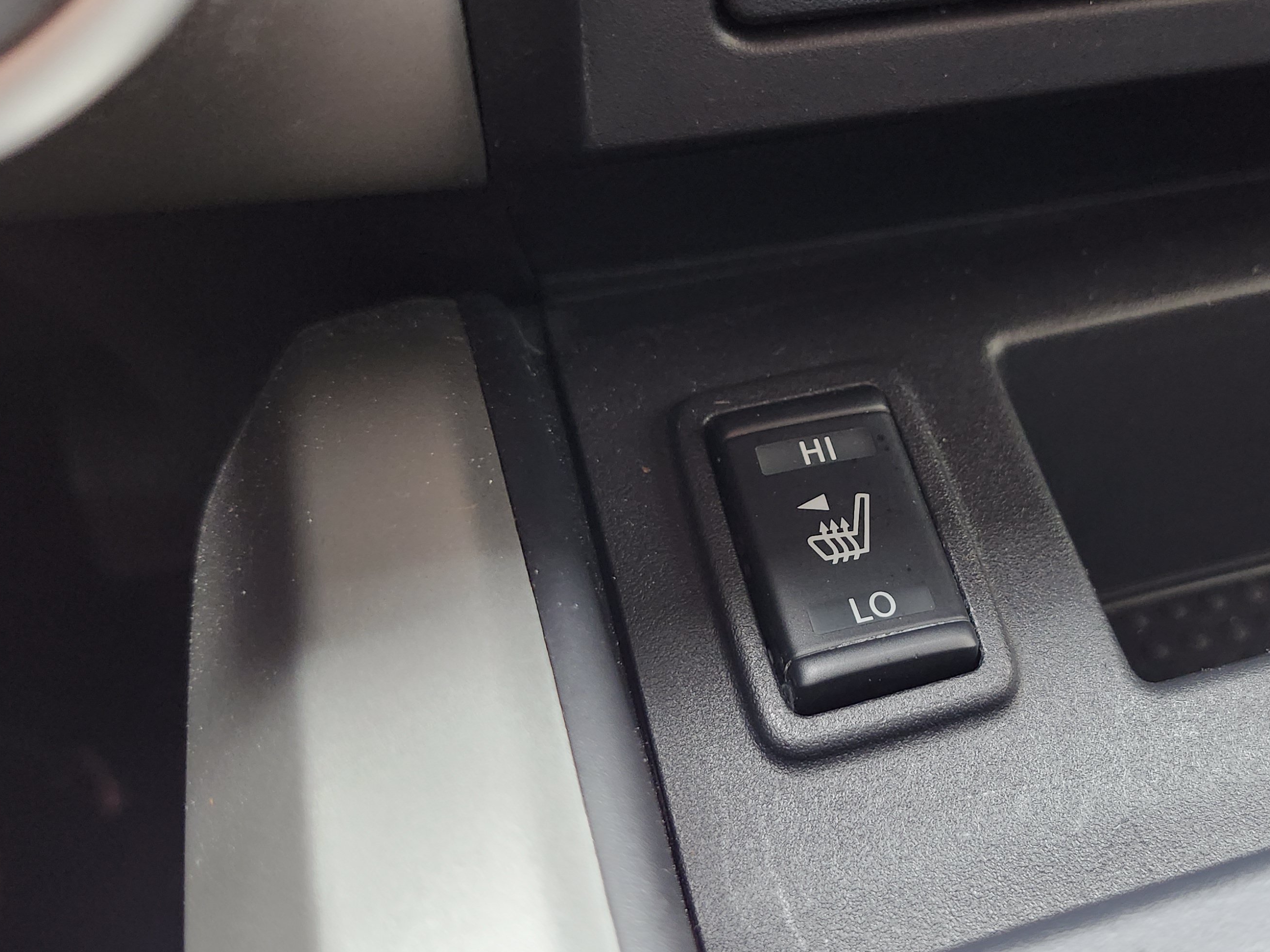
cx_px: 905
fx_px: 1284
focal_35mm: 35
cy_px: 481
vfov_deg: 40.7
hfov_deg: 51.0
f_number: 1.8
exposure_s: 1/120
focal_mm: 5.54
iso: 800
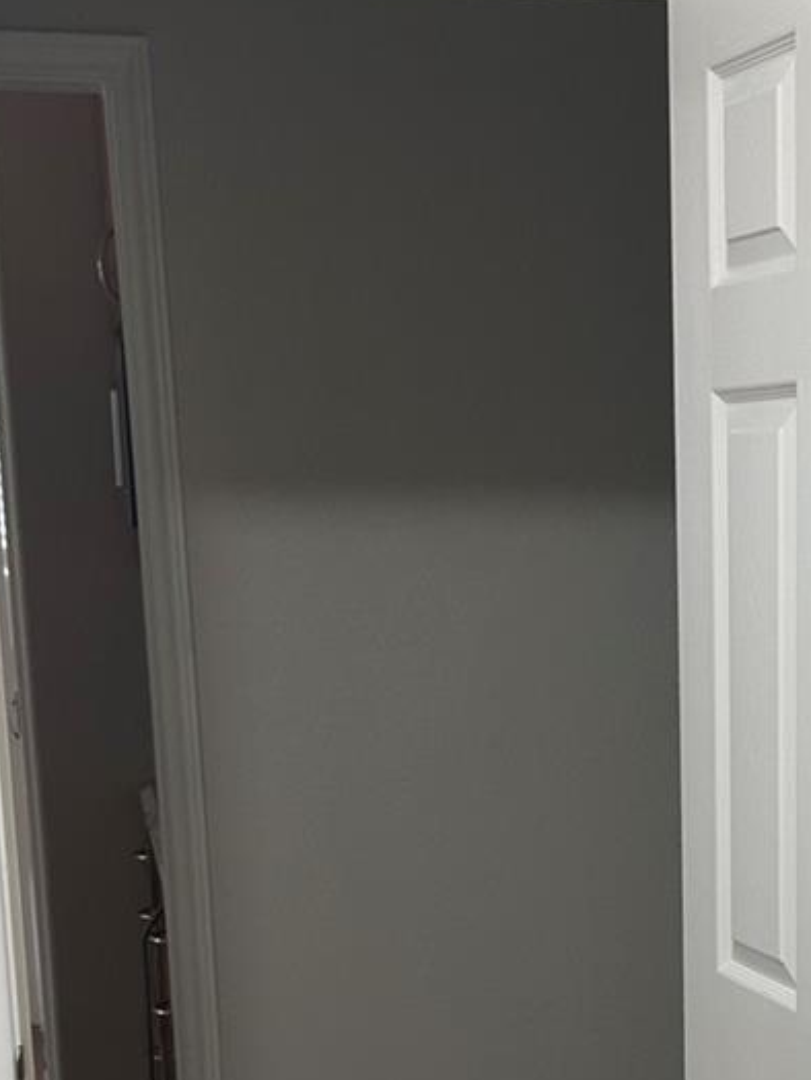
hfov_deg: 18.9
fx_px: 2373
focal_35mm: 76
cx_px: 797
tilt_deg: -11.0
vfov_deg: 24.7
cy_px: 1029
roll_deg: +2.3
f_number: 1.5
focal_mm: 5.7
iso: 100
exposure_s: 1/60
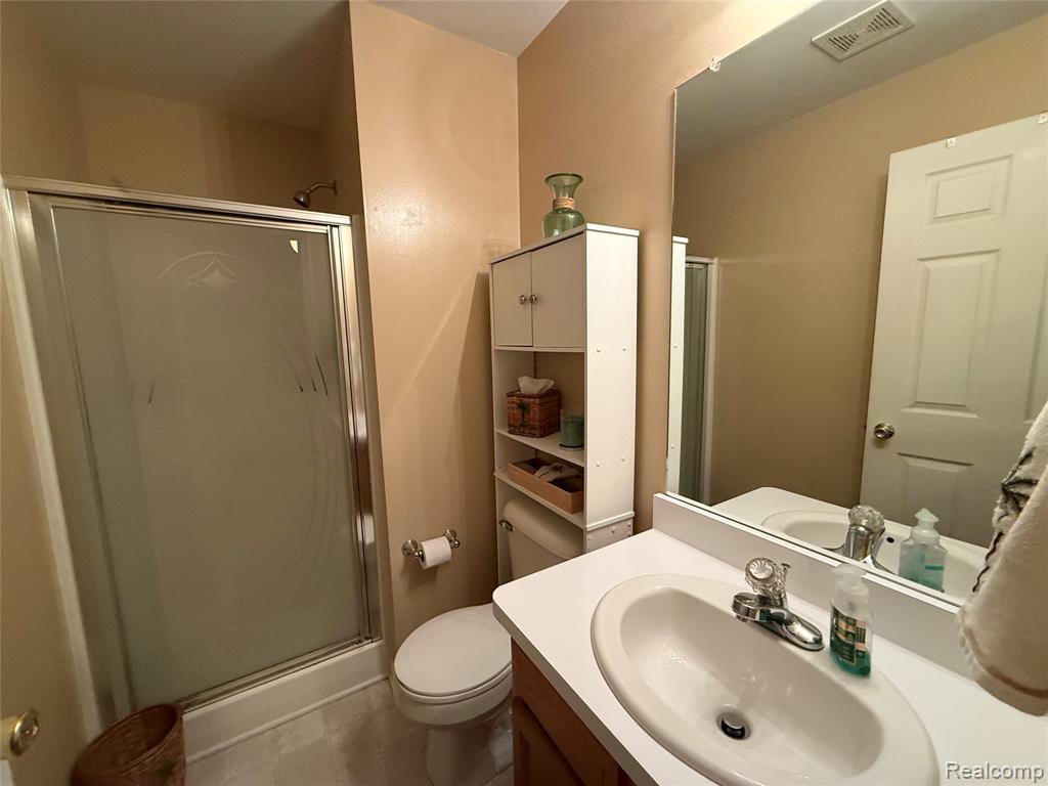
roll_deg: +0.4
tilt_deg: -6.8
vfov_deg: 85.7
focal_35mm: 14
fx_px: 424
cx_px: 524
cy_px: 393
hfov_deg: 102.1
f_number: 2.2
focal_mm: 2.22
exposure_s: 1/60
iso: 500
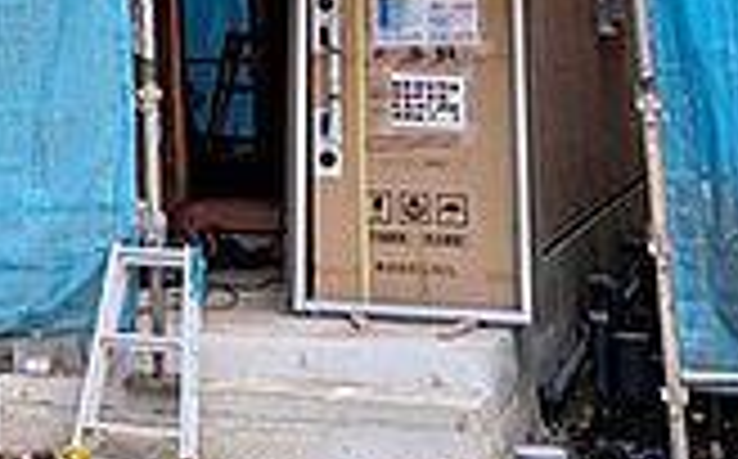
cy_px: -338
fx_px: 1948
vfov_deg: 12.4
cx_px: 0
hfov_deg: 20.7
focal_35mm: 97
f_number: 1.89
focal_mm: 5.43
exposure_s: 1/1127
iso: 43
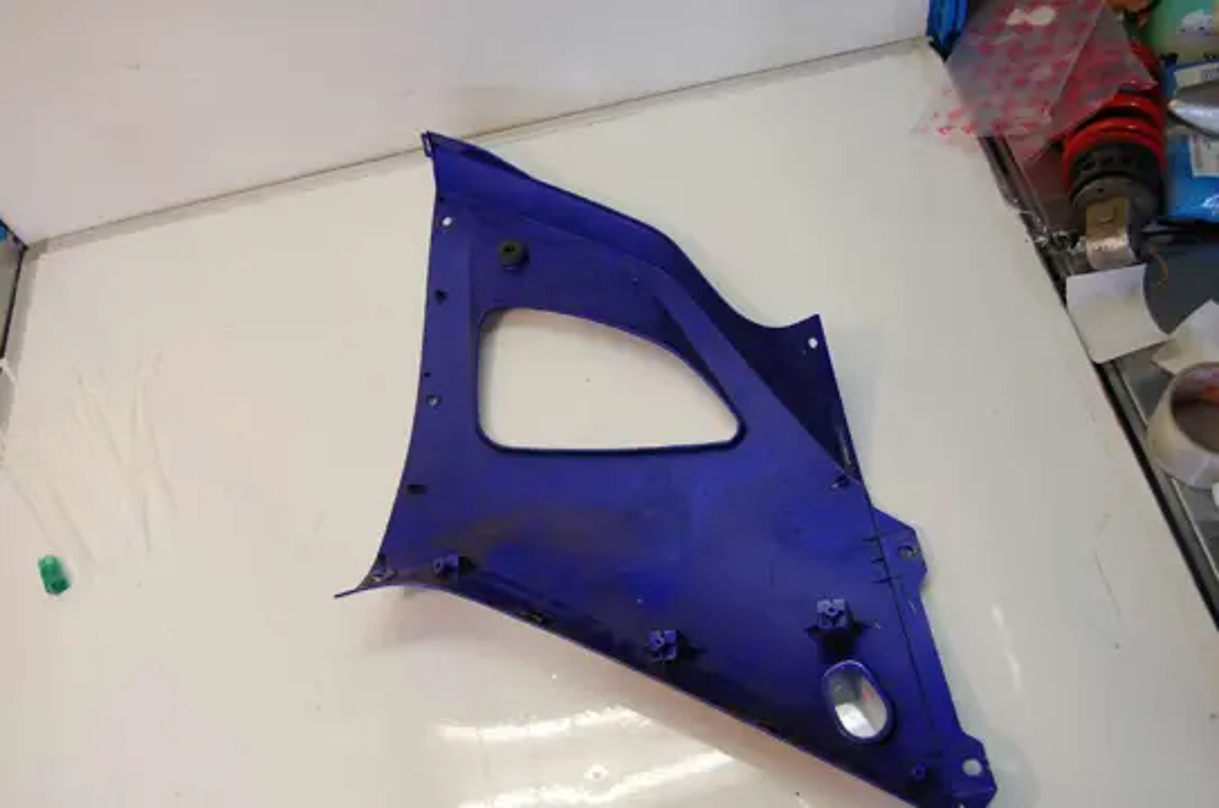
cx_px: 610
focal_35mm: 30
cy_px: 404
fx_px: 1014
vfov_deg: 43.5
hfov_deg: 62.0
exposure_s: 1/100
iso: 400
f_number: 5
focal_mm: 20
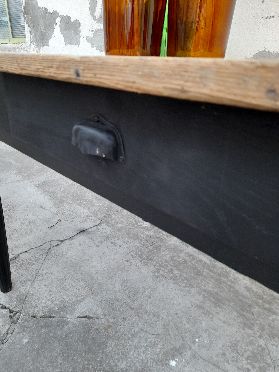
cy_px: 186
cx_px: 140
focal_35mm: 25
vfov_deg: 69.4
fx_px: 269
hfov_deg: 54.9
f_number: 2
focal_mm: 4.6
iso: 320
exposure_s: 1/40
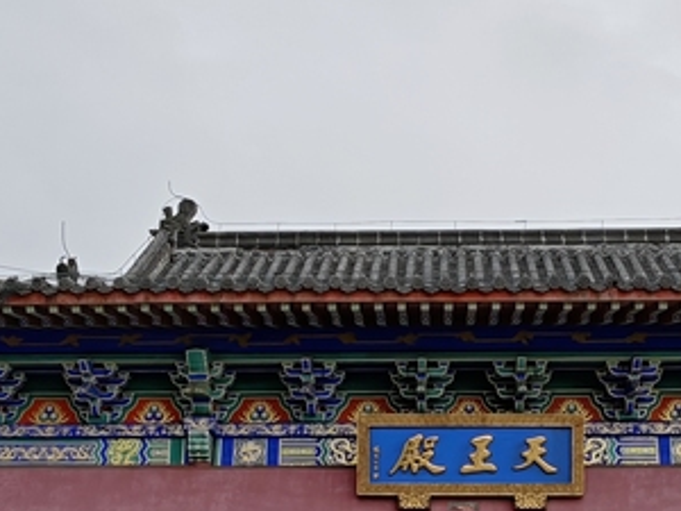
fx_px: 1102
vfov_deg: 25.2
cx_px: 411
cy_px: 475
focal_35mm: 56
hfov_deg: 34.2
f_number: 2.2
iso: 50
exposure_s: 1/308
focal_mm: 2.13
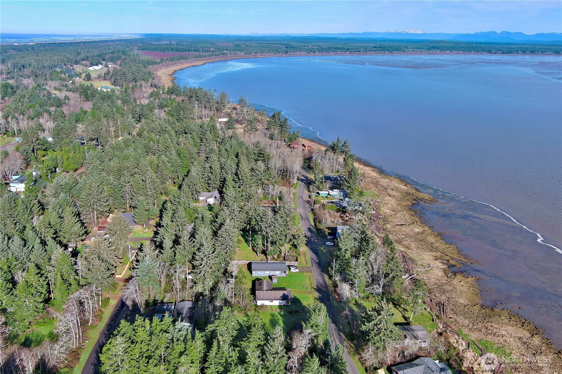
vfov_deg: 45.0
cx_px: 281
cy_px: 187
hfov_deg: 63.7
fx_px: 453
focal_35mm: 29
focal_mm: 10.57
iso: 100
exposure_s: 1/1052
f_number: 2.8
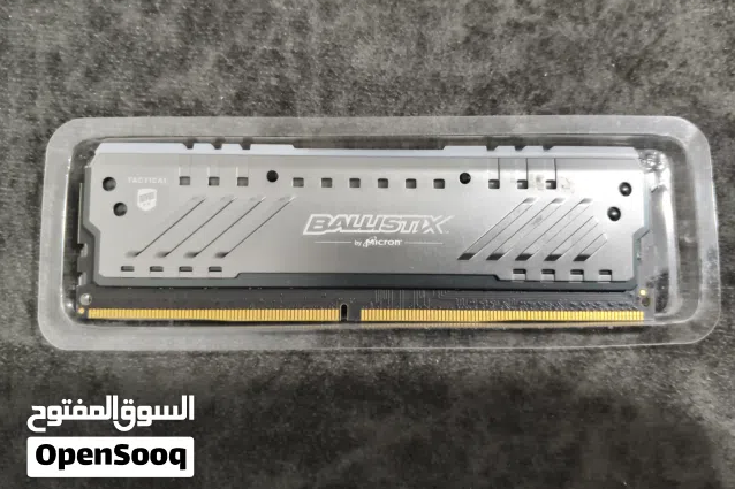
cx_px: 368
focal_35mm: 24
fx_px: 490
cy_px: 229
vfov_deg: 53.1
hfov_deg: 73.8
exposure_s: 1/33.3
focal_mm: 4.09
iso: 704
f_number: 1.6
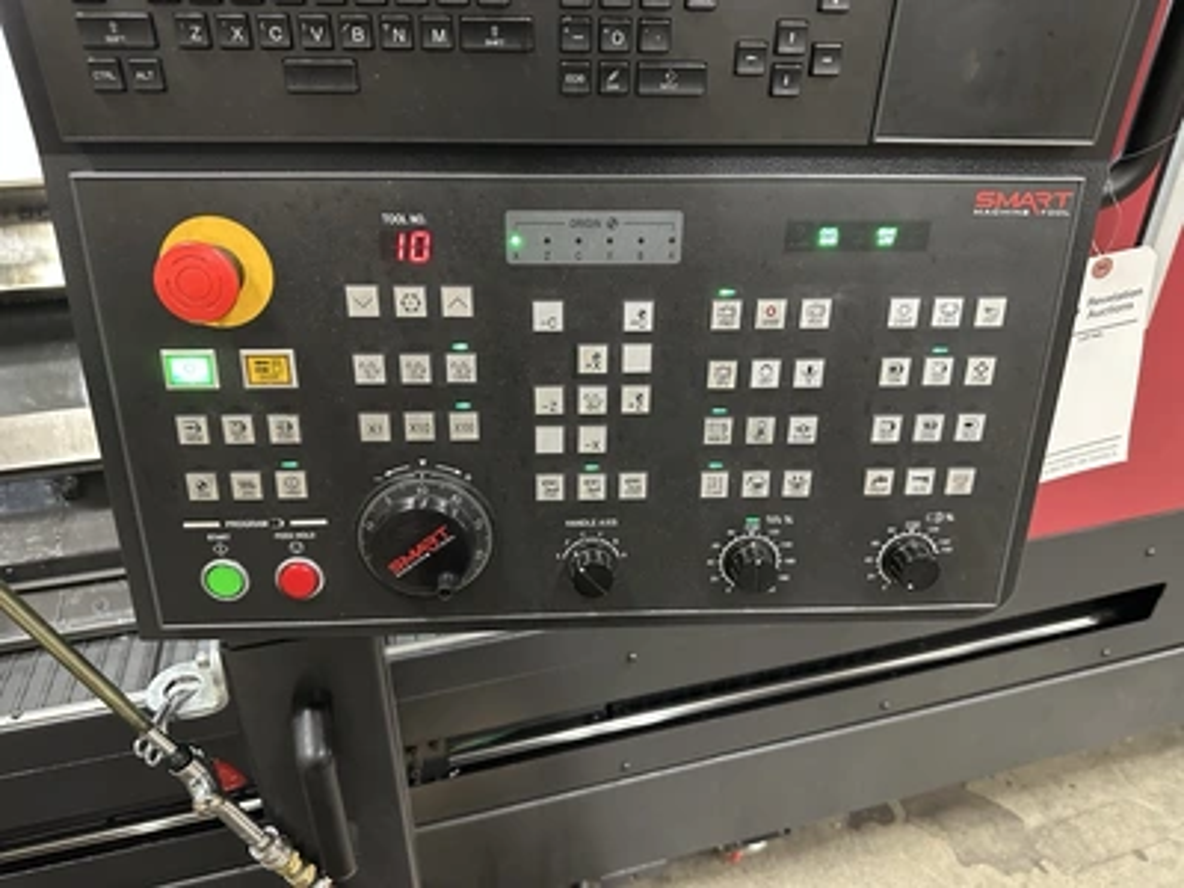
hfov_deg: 71.6
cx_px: 592
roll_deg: -1.1
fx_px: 821
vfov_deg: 56.8
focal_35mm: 24
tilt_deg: -30.0
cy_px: 444
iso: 640
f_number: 1.78
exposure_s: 1/40
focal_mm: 6.86
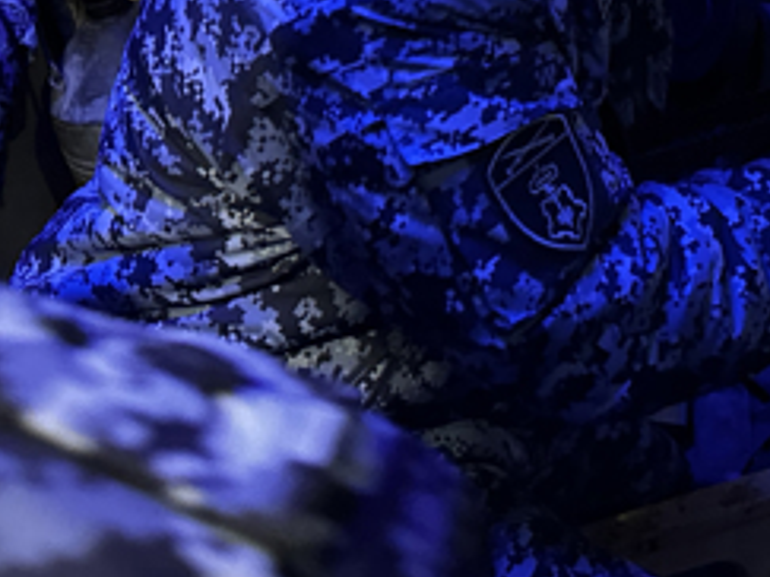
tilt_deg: -15.8
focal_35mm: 66
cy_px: -174
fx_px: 1467
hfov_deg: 28.8
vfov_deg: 20.3
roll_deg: +1.3
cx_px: 613
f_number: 1.78
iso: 1000
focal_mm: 6.86
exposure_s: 1/25
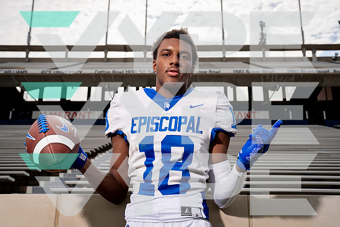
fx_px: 378
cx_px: 170
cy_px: 114
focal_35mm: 40
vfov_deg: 33.4
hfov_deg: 48.4
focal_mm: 38
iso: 100
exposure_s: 1/800
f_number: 5.6
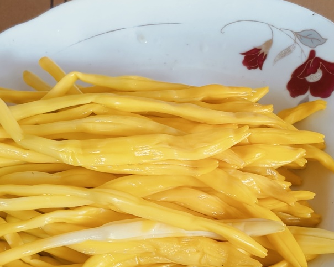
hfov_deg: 23.6
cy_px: 188
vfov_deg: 18.9
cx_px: 159
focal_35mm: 81
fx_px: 801
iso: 400
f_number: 1.8
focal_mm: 4.84
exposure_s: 1/50.1
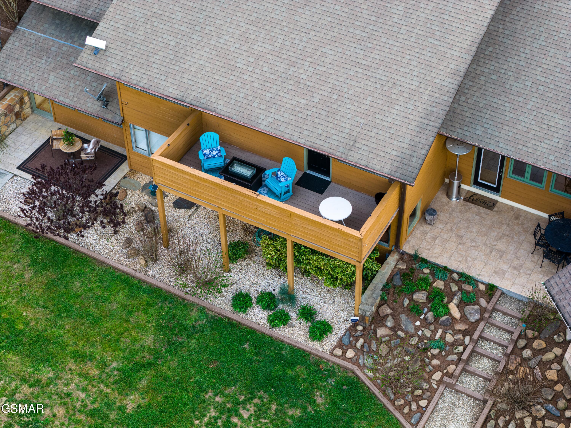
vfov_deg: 21.0
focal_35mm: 70
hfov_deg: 27.8
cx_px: 286
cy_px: 214
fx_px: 1154
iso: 125
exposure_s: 1/25
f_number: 2.8
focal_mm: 19.35
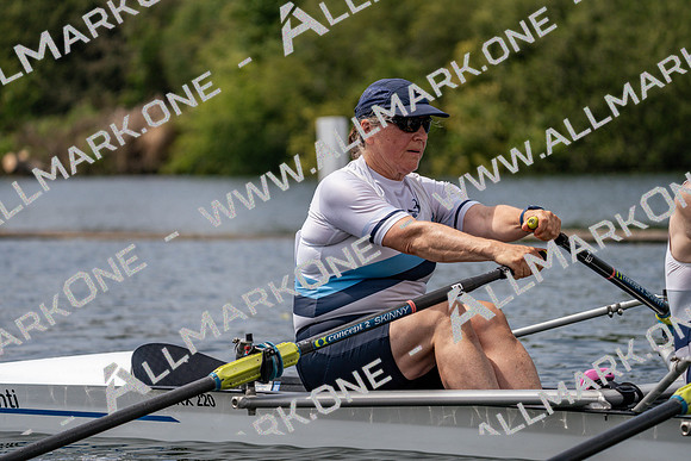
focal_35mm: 200
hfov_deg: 10.3
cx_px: 346
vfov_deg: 6.9
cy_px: 230
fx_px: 3840
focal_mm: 200
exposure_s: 1/1600
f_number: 5.6
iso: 200
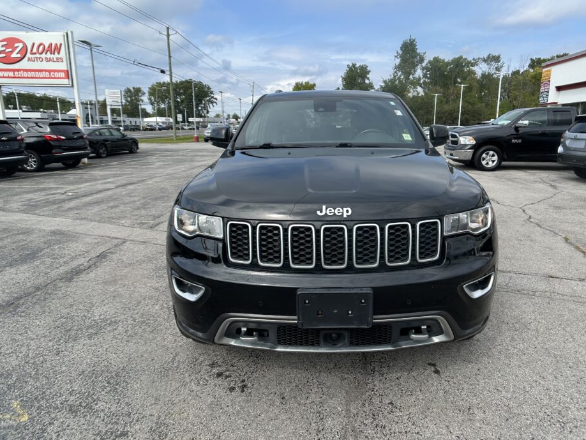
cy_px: 196
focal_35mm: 29
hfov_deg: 61.5
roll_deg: +0.1
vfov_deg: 48.2
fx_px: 491
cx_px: 319
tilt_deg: -11.1
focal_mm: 5.7
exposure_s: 1/2841
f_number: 1.5
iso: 50
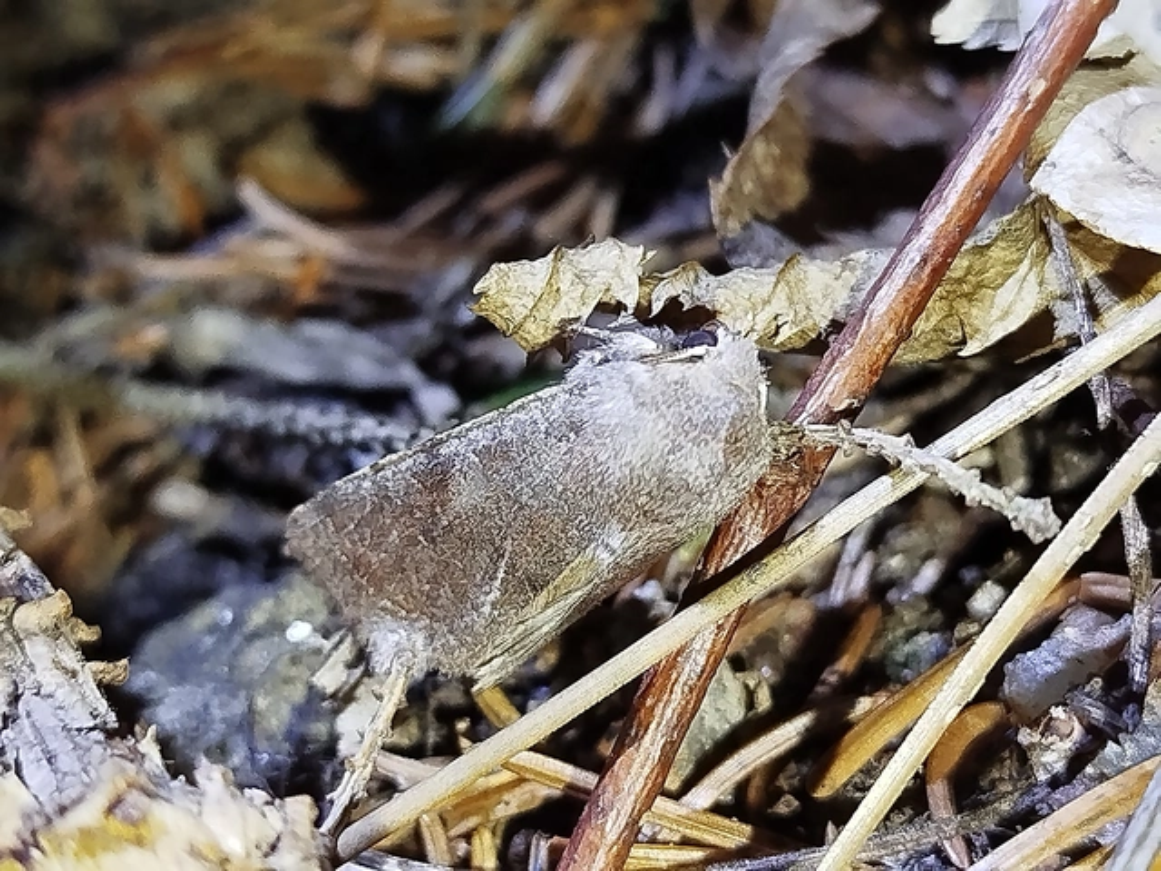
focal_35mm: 79
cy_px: 436
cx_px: 580
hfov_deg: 24.7
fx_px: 2650
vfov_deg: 18.7
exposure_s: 1/33
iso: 125
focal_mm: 5.31
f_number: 1.7
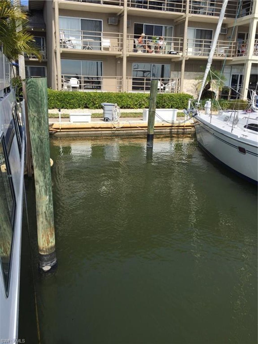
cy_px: 172
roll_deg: -0.7
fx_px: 288
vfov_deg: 61.7
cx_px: 129
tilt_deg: -17.9
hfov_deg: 48.2
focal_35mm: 29
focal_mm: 4.15
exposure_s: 1/2083
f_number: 2.2
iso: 32
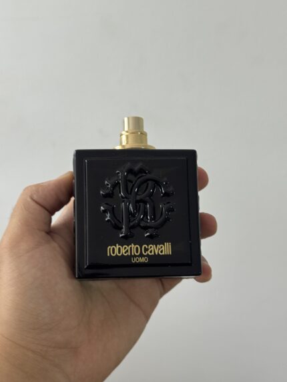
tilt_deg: -25.0
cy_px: 191
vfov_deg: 39.6
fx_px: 530
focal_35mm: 48
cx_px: 144
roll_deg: -0.5
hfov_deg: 30.3
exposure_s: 1/50
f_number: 1.78
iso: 80
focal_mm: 6.76
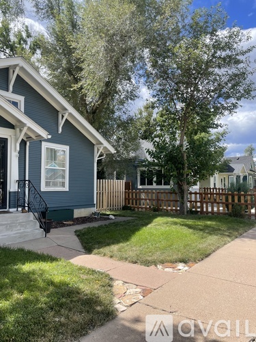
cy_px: 171
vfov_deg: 67.3
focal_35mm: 26
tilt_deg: +4.2
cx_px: 128
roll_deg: -0.5
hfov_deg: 53.1
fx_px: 256
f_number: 1.6
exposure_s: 1/1742
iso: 32
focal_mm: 4.2
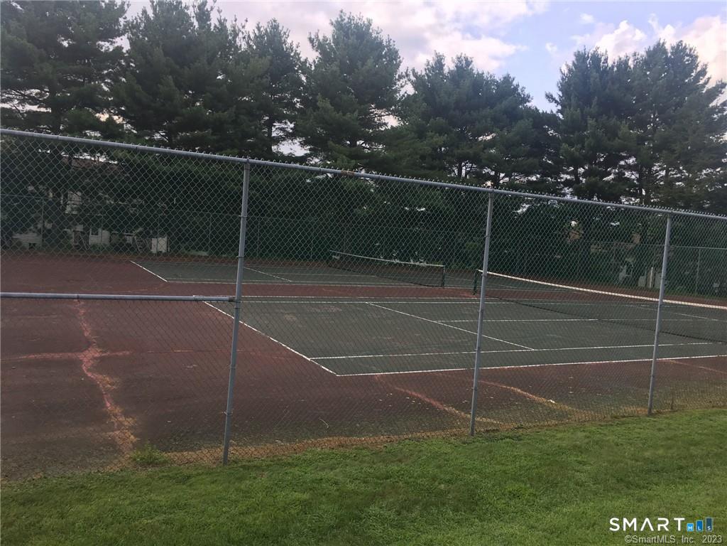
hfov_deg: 61.7
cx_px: 364
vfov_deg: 48.2
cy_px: 273
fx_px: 609
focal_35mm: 29
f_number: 2.2
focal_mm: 4.15
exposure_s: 1/452
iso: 25
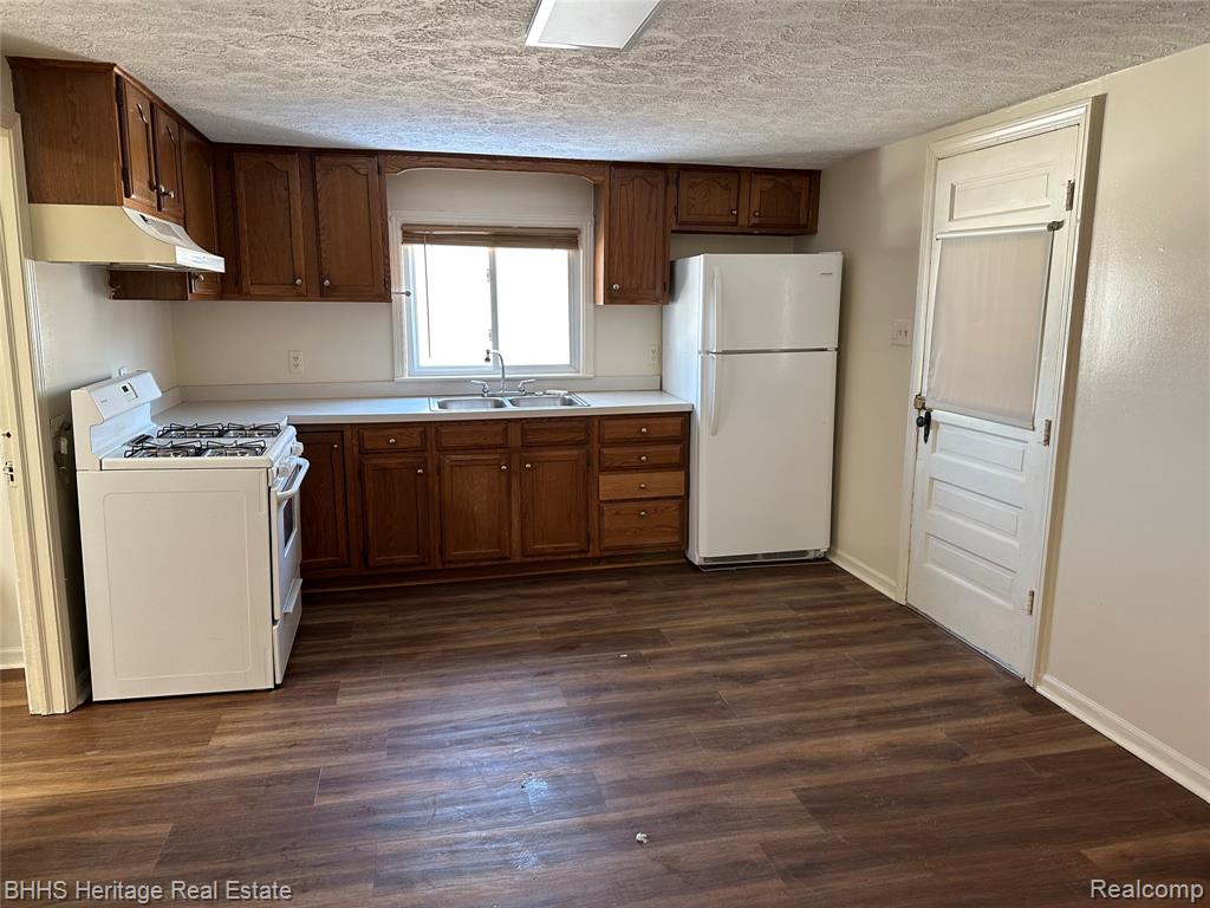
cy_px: 454
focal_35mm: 24
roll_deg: +0.7
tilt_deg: -10.0
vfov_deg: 56.8
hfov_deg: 71.6
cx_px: 605
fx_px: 839
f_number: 1.78
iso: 160
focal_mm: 6.86
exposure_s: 1/60
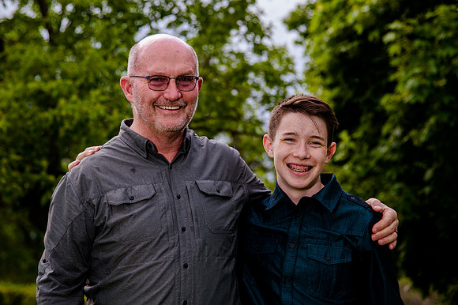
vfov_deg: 12.3
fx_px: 1417
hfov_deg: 18.4
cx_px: 217
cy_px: 120
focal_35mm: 111
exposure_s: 1/200
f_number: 4.5
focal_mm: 92
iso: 160
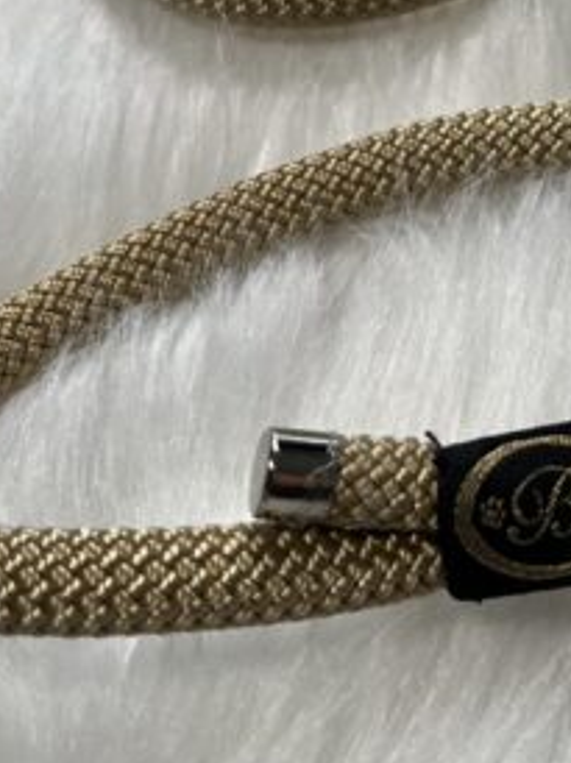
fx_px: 1674
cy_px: -206
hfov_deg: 18.4
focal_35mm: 76
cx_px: 671
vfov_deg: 23.1
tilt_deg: -46.5
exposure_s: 1/267
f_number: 1.6
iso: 40
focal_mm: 5.1
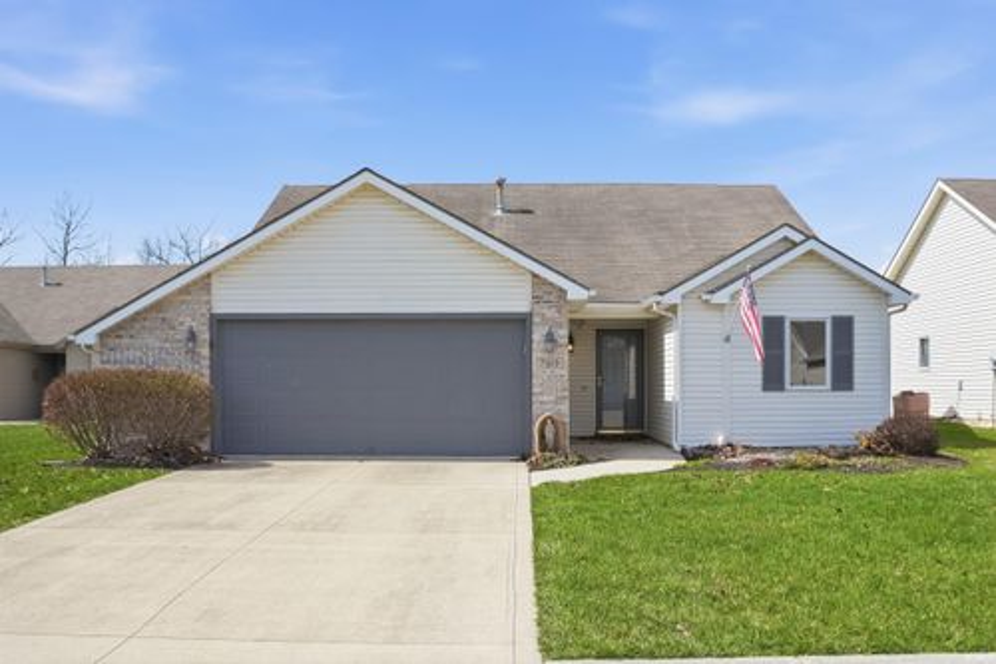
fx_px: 954
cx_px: 498
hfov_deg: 55.1
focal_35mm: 34
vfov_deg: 38.3
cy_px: 332
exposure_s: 1/4000
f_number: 4
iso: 800
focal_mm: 23
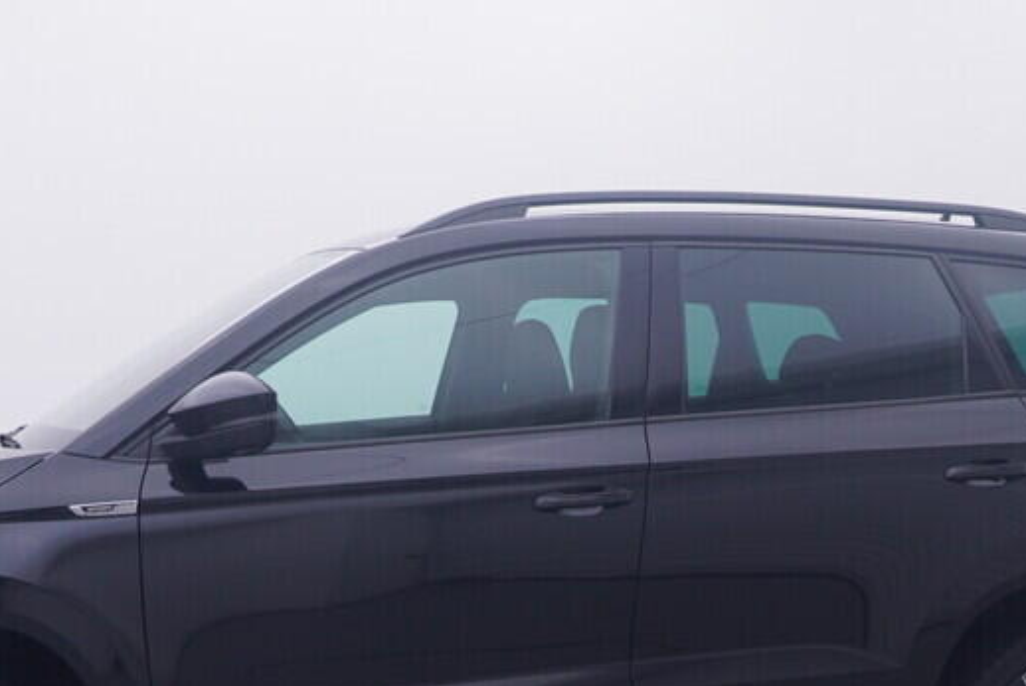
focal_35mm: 62
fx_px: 1779
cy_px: 888
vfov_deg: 20.0
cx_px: 405
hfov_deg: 32.1
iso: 200
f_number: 5
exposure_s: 1/80
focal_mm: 15
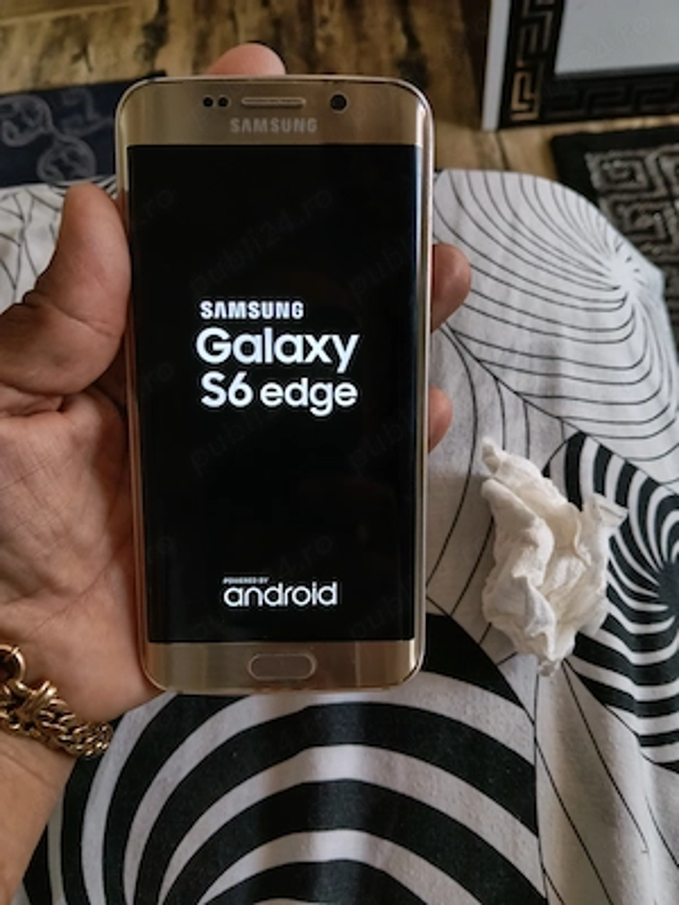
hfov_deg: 51.4
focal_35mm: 27
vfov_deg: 65.3
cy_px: 452
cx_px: 340
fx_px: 706
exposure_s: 1/25
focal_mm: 3.98
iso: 1000
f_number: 1.8
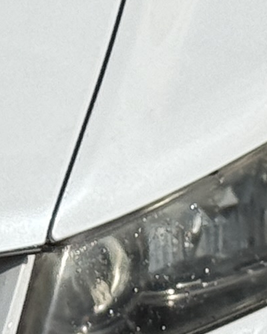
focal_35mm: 378
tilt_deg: -13.0
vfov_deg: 5.1
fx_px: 3734
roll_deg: -1.4
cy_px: 30
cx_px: -558
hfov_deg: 4.0
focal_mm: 6.76
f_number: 1.78
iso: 50
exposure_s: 1/11364
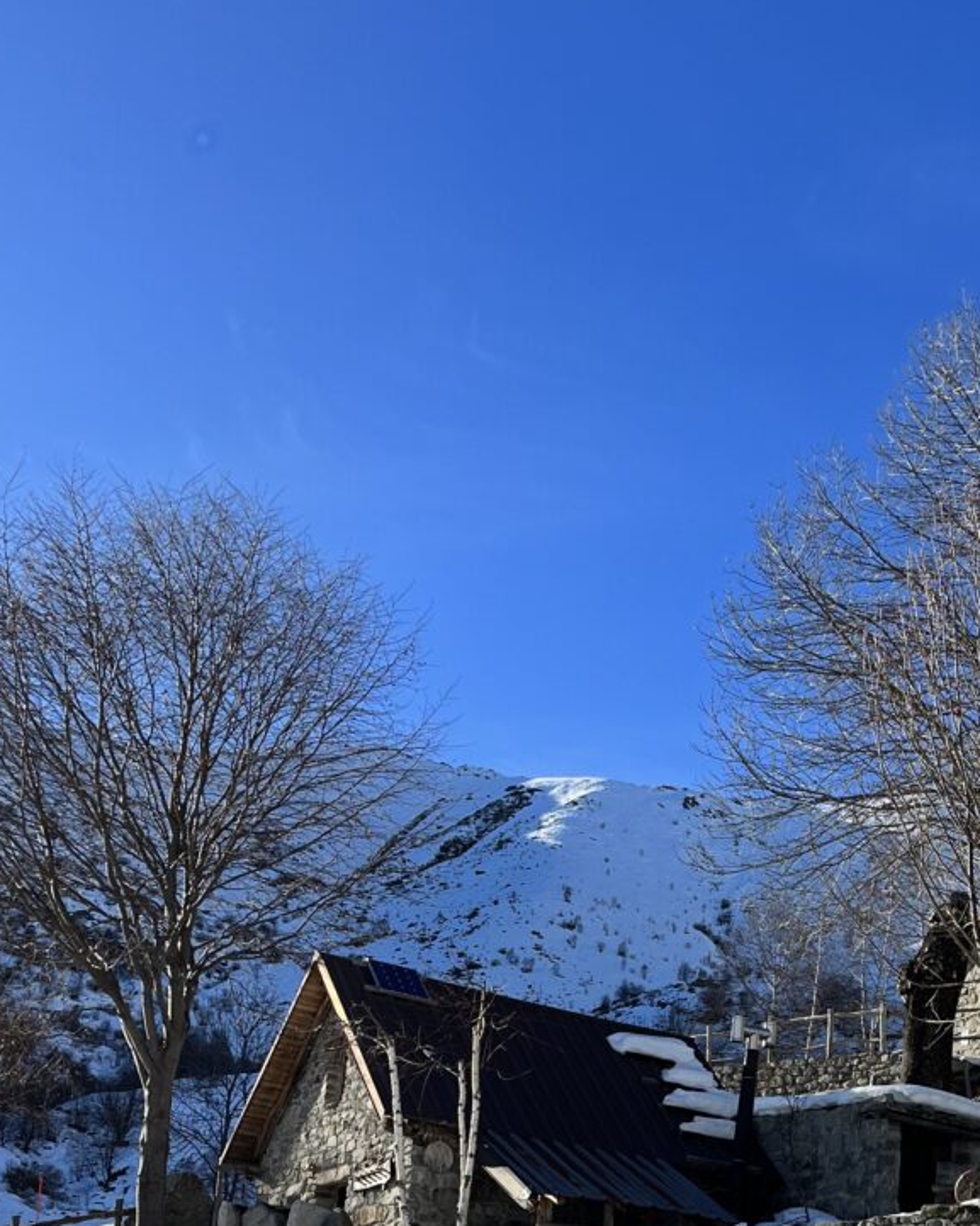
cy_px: 1107
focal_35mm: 54
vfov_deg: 33.0
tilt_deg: +12.4
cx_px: 875
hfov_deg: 27.1
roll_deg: -2.4
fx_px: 1959
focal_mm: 5.1
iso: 50
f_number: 1.6
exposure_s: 1/1992
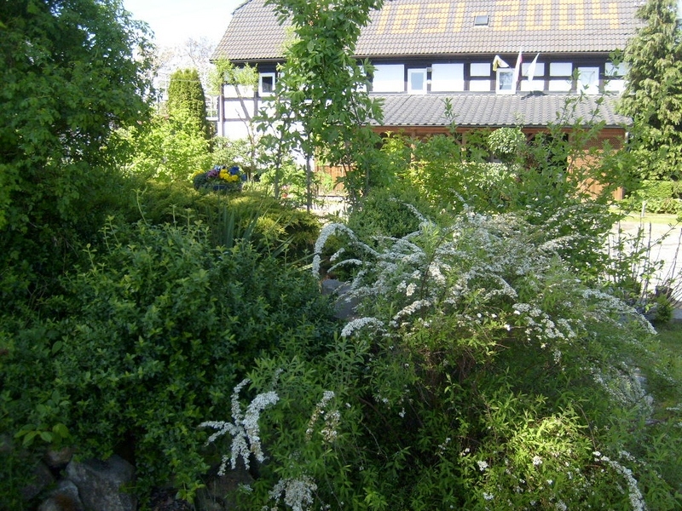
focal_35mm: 35
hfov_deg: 52.6
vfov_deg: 40.7
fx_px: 690
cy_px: 256
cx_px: 341
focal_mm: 5.8
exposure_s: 1/90
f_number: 7.1
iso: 80
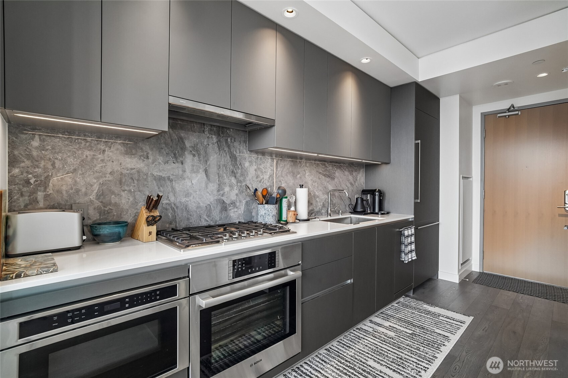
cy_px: 189
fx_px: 252
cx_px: 284
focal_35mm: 16
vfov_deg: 73.7
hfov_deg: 96.7
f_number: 8
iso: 1600
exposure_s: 1/50
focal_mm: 16
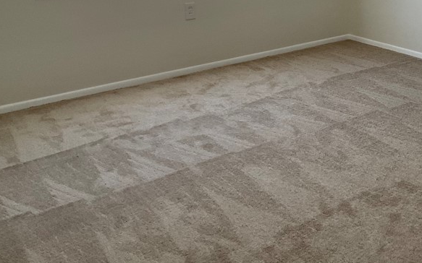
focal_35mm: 54
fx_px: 621
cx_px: 328
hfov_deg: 36.5
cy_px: 53
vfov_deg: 23.6
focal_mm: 3
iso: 64
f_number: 1.8
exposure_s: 1/60
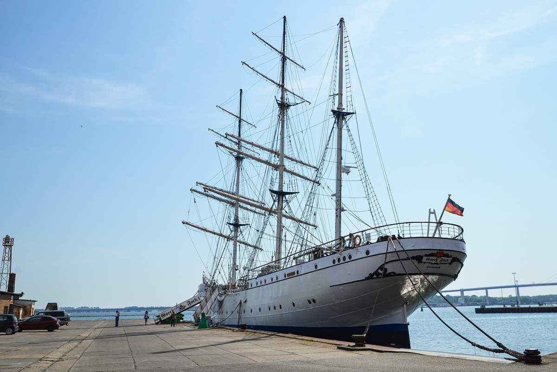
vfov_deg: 43.6
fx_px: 464
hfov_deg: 61.9
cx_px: 278
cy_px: 186
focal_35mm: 30
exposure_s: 1/500
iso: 100
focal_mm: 20
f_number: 8
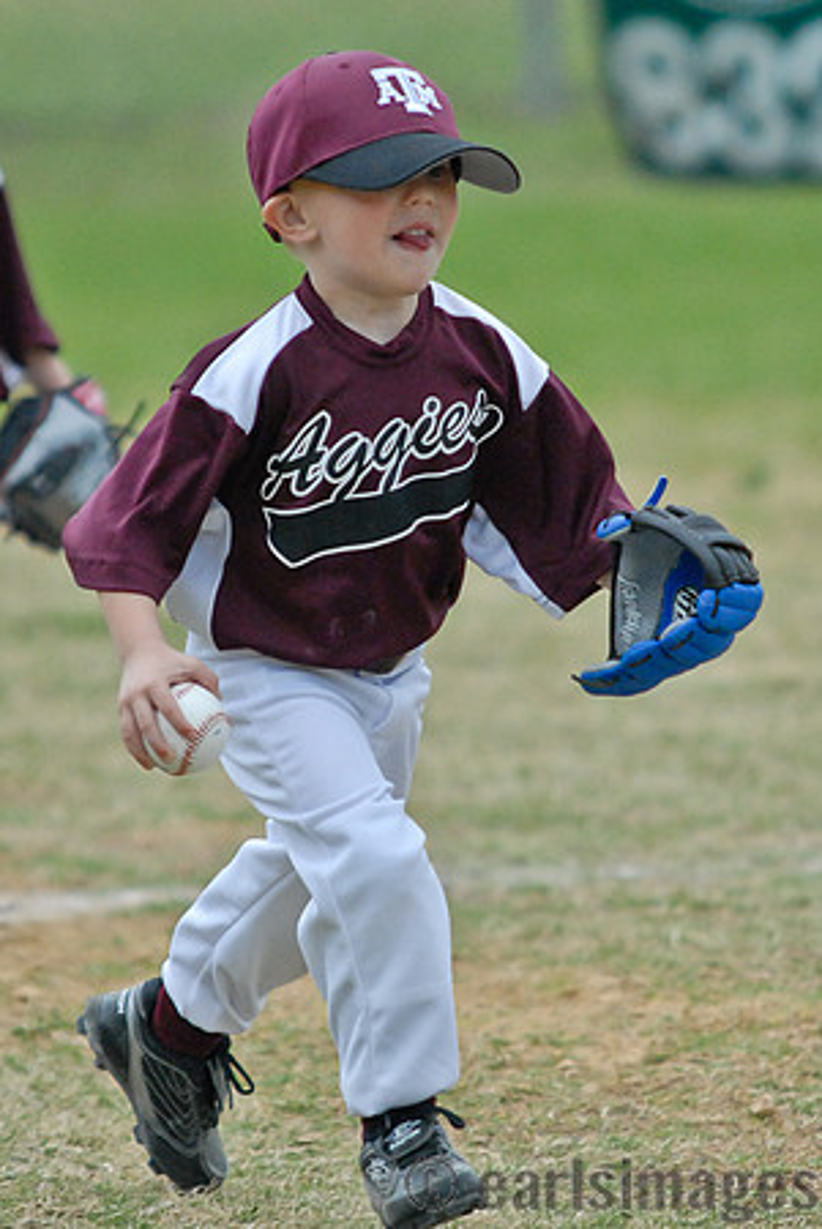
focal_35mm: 255
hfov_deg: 5.4
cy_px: 614
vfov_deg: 8.1
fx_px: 8713
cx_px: 411
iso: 1000
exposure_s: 1/1250
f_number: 2.8
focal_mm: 170
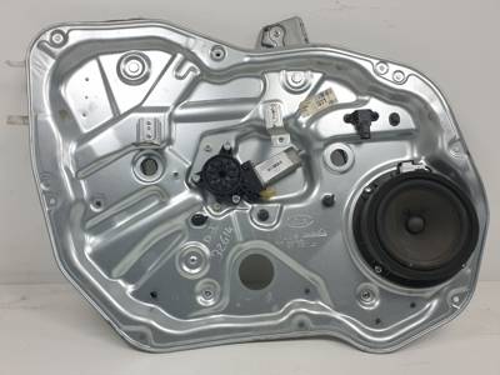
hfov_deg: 67.3
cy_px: 188
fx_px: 376
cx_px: 250
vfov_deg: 53.1
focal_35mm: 26
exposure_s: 1/339
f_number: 2.4
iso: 50
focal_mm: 4.3
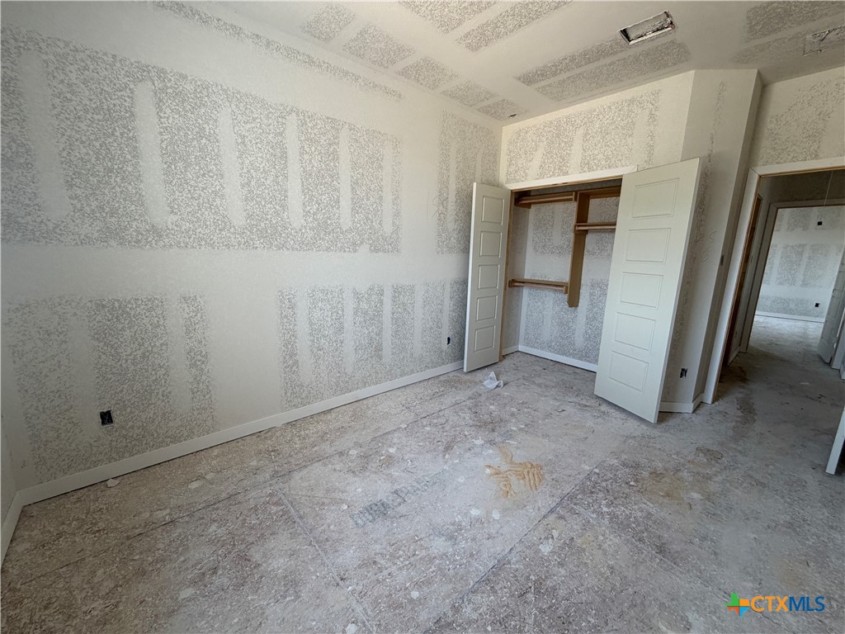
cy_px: 317
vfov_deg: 85.7
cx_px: 422
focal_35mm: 14
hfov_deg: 102.1
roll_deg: -1.2
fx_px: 342
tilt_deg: -11.6
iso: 160
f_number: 2.2
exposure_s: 1/121
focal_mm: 2.22
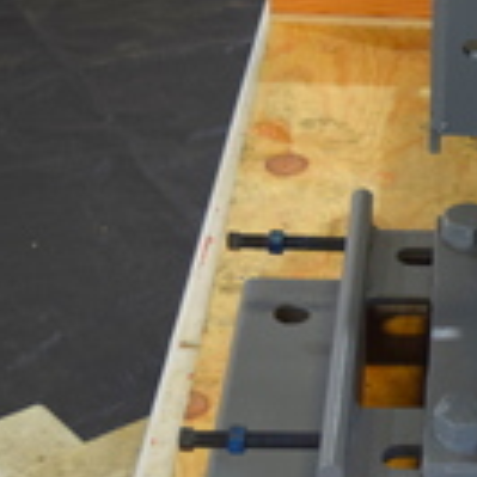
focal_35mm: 130
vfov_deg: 13.4
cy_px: 106
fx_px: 2020
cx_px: 832
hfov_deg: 12.4
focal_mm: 27
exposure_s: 1/60
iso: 450
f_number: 4
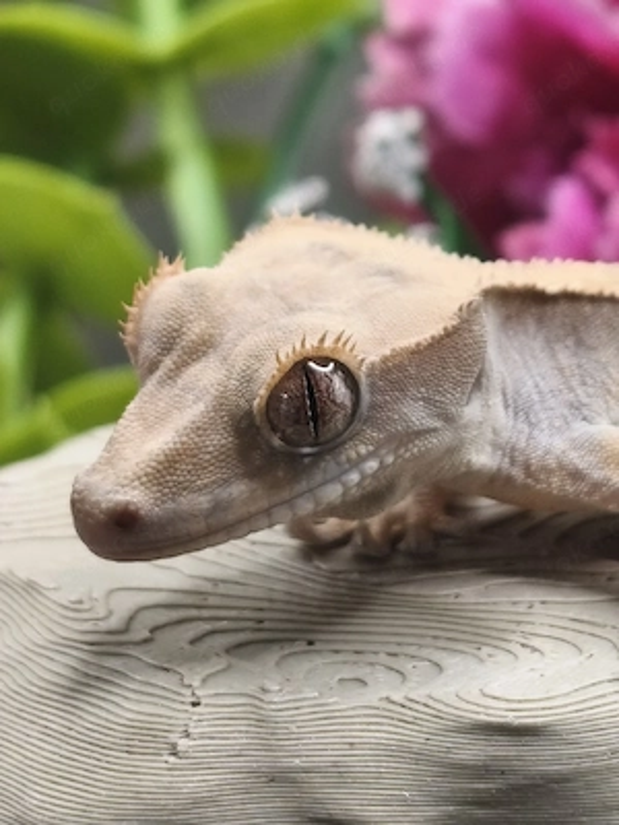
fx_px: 2194
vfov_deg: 21.3
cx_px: 310
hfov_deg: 16.1
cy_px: 412
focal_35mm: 92
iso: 640
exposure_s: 1/53.5
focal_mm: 6.06
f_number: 1.7
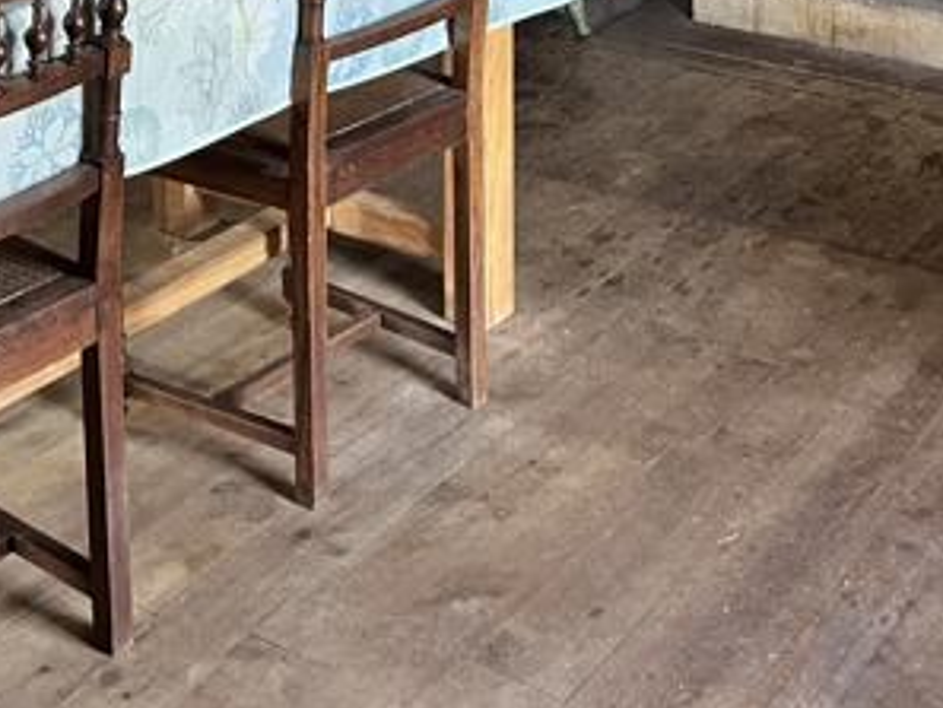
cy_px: -213
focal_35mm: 70
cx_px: 489
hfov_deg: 27.8
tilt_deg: -14.0
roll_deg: +0.4
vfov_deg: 19.4
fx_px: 1908
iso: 320
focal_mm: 5.1
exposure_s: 1/60
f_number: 1.6
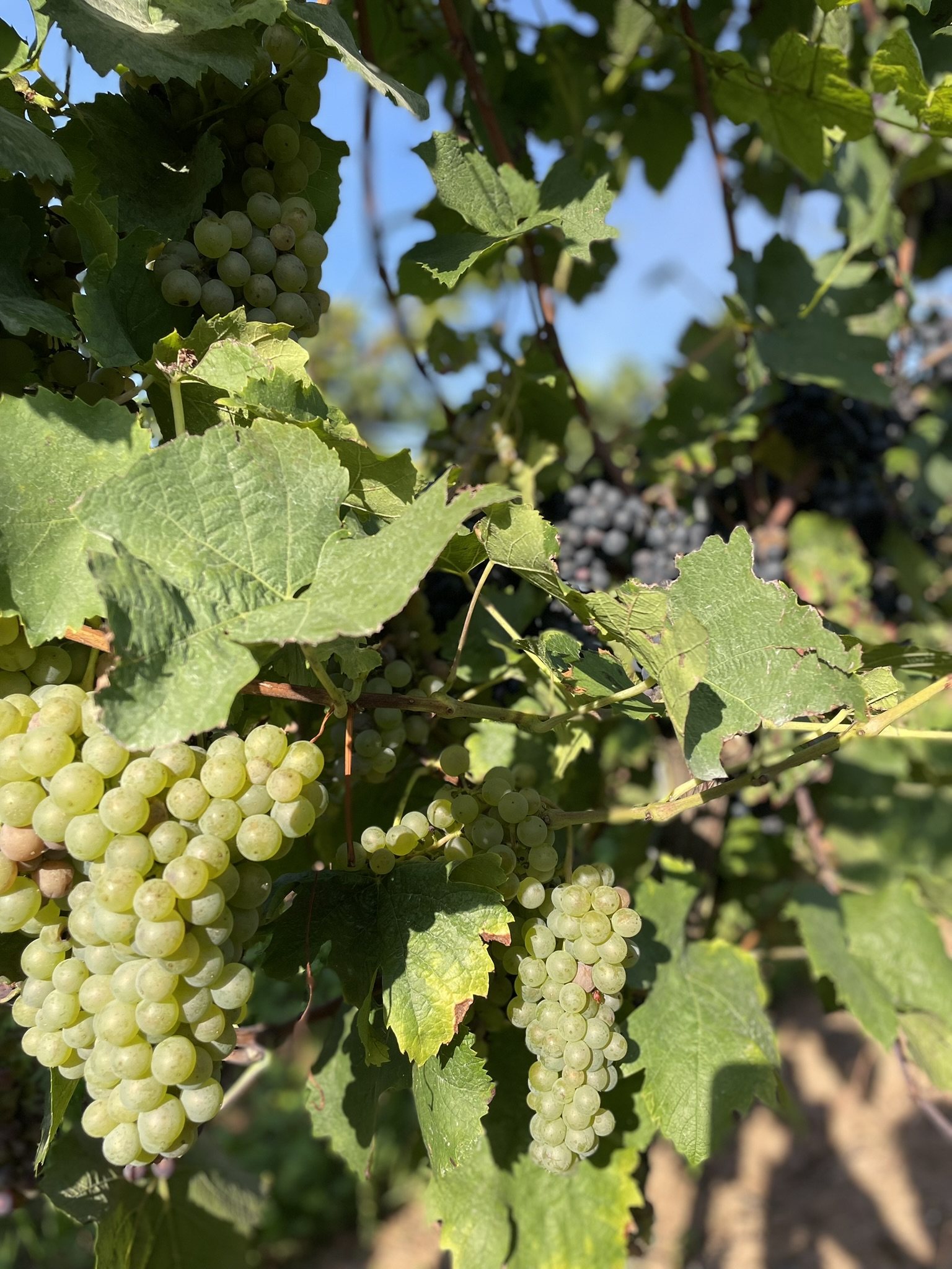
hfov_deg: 53.1
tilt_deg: +4.1
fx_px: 953
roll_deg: -1.0
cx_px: 476
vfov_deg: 67.3
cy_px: 634
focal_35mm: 26
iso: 50
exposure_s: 1/1916
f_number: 1.6
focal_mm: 4.2
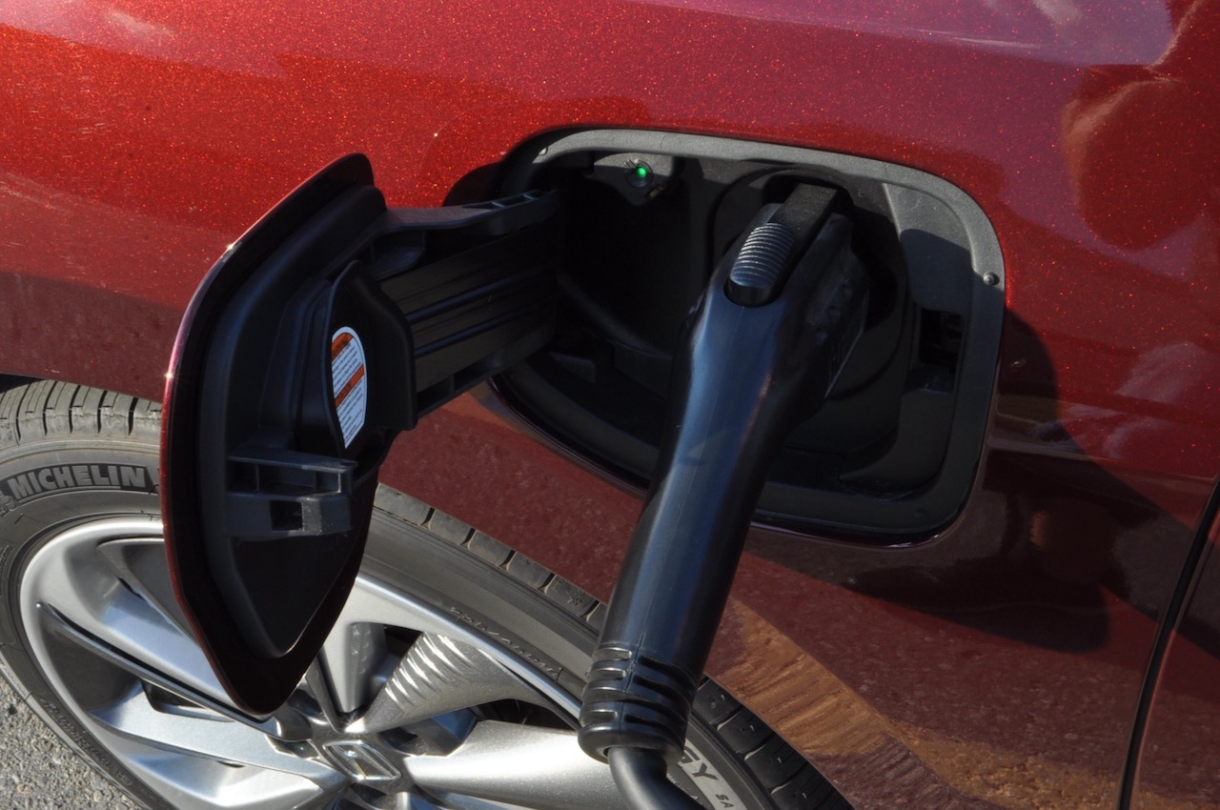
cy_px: 405
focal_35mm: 48
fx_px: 1625
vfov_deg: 28.0
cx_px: 610
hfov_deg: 41.2
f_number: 29
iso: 320
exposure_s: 1/20
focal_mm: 32
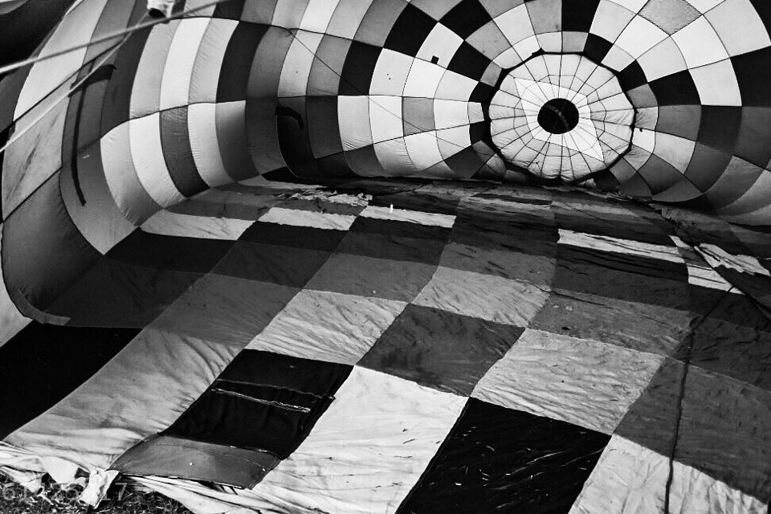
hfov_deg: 71.4
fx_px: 535
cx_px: 350
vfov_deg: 49.2
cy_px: 126
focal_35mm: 25
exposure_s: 1/1000
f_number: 3.5
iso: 800
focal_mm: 10
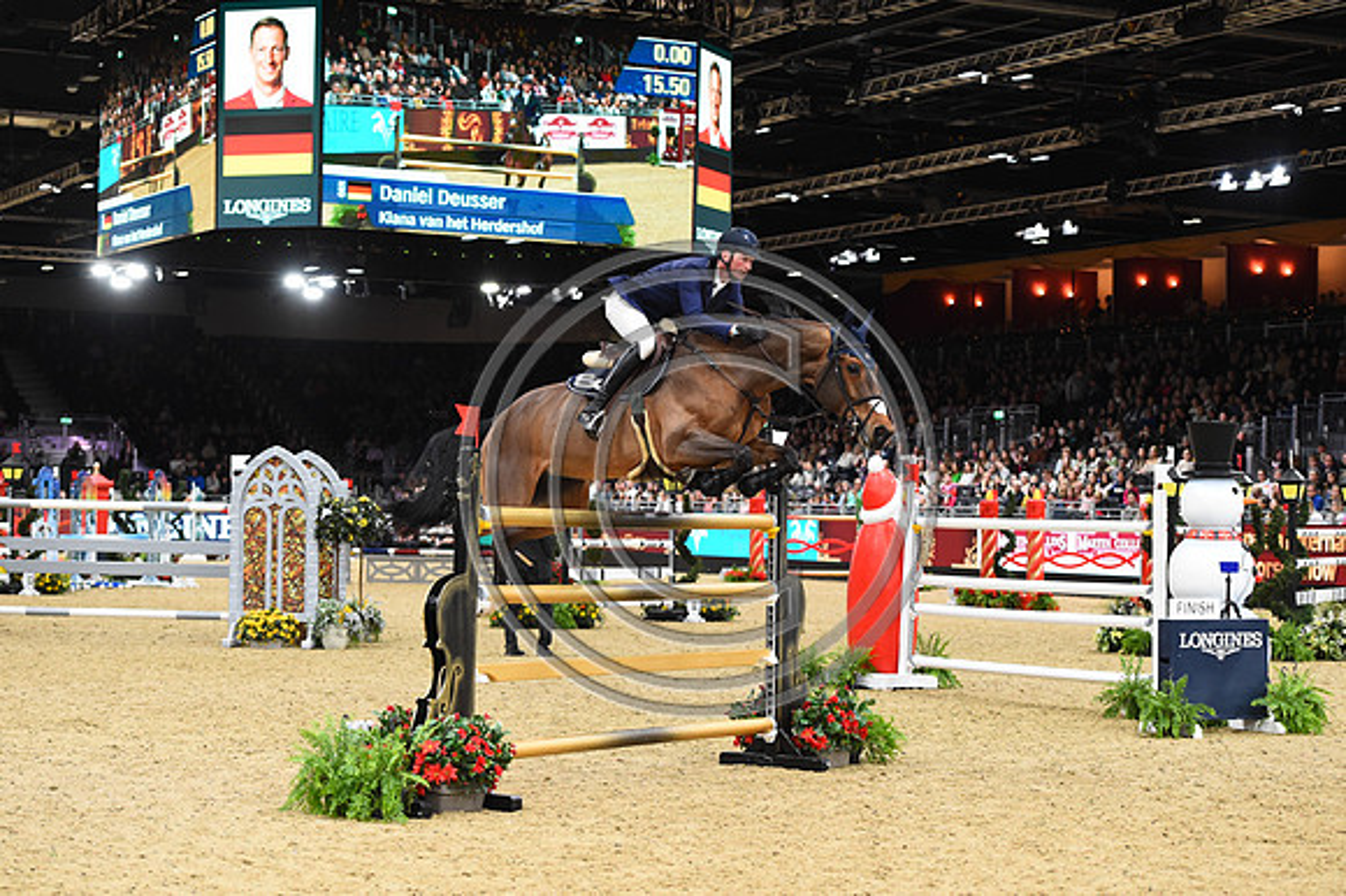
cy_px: 448
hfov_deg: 26.0
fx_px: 2915
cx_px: 673
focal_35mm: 78
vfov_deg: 17.5
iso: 5000
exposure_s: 1/800
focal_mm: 78
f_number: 3.5
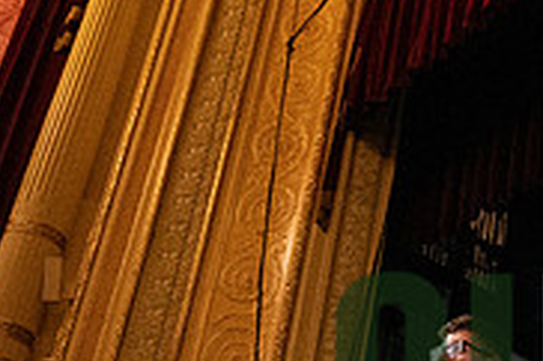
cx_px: 561
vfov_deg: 21.6
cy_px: 412
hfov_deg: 31.1
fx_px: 889
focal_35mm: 59
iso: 32000
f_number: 4
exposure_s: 1/400
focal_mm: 18.5
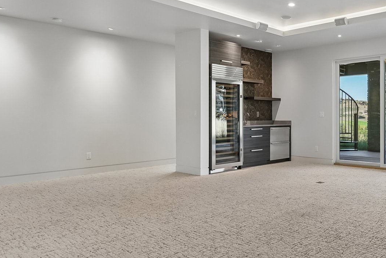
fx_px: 332
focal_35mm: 31
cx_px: 317
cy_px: 116
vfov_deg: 42.3
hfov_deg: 55.3
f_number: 8
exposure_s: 1/40
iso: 400
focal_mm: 16
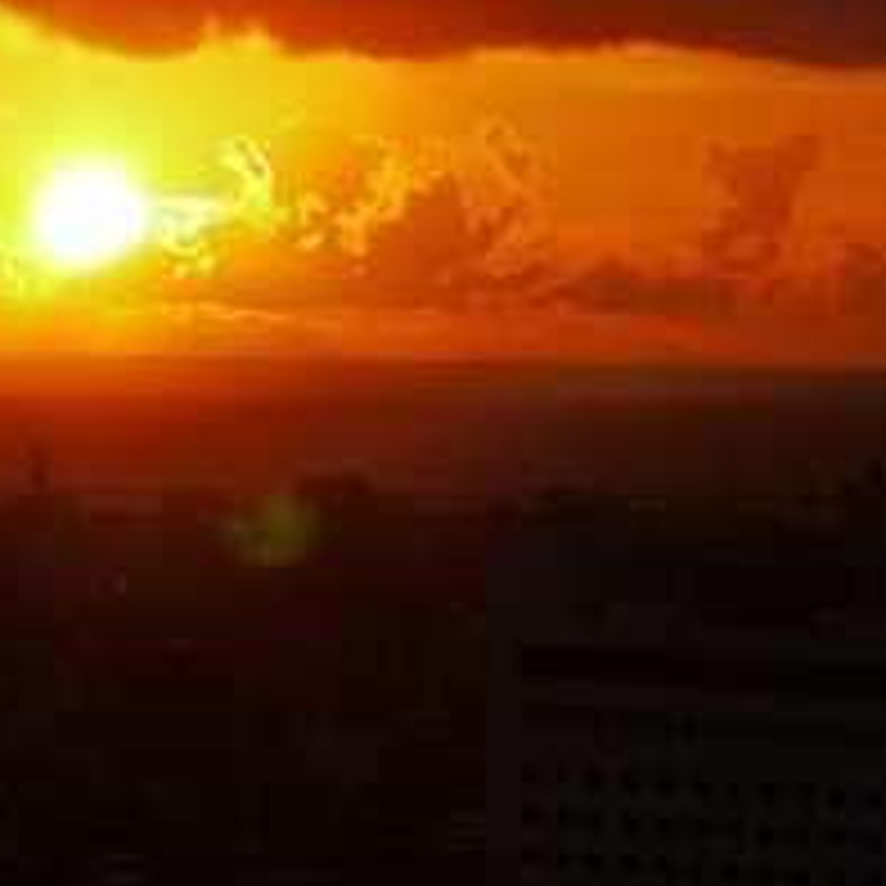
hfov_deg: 5.2
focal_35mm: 336
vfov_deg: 5.2
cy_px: 328
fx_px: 9730
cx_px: 169
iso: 100
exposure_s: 1/400
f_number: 6.3
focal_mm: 75
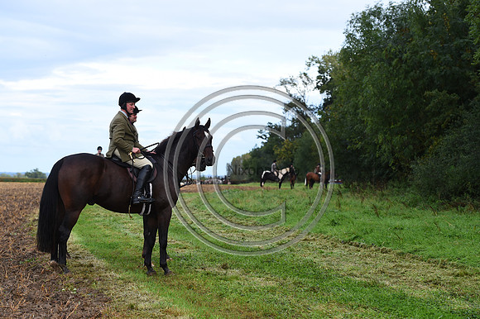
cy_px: 160
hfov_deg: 21.5
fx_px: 1266
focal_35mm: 95
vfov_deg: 14.4
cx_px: 240
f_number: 5
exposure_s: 1/800
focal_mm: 95
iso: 450
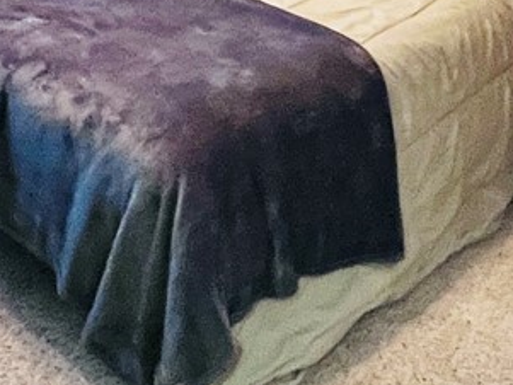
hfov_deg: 26.9
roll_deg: -1.5
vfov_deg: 17.3
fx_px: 1023
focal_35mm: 69
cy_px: -312
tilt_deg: -7.9
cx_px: 24
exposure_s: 1/60
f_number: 1.8
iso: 400
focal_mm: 1.57
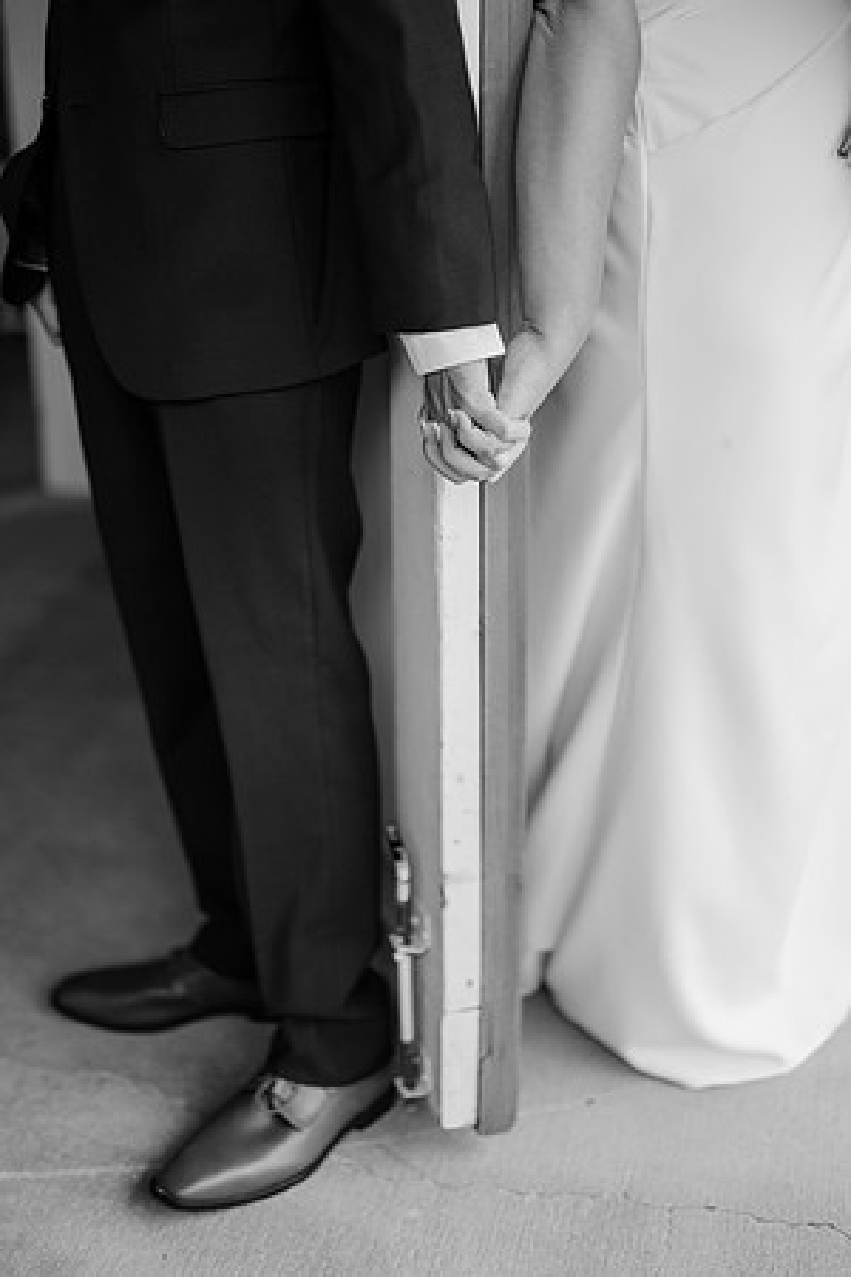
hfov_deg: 27.0
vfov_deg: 39.6
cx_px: 426
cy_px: 638
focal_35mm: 50
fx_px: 1773
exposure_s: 1/1600
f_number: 1.8
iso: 1000
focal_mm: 50
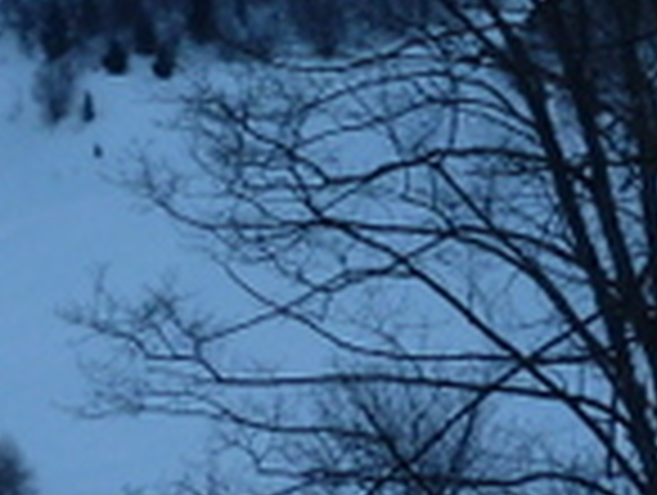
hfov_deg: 7.2
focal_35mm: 263
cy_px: -414
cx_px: -716
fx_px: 5000
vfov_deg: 5.6
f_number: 4
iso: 80
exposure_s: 1/320
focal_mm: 7.9
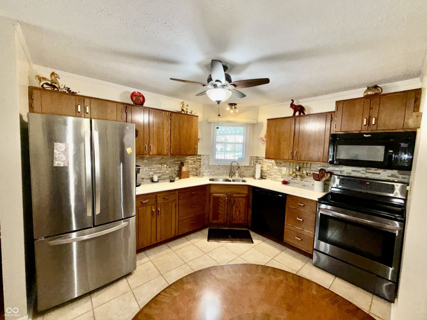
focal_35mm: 14
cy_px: 160
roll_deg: -1.6
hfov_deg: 102.1
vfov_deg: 85.7
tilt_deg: -4.7
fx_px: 173
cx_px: 214
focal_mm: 2.22
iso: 50
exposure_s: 1/60
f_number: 2.2
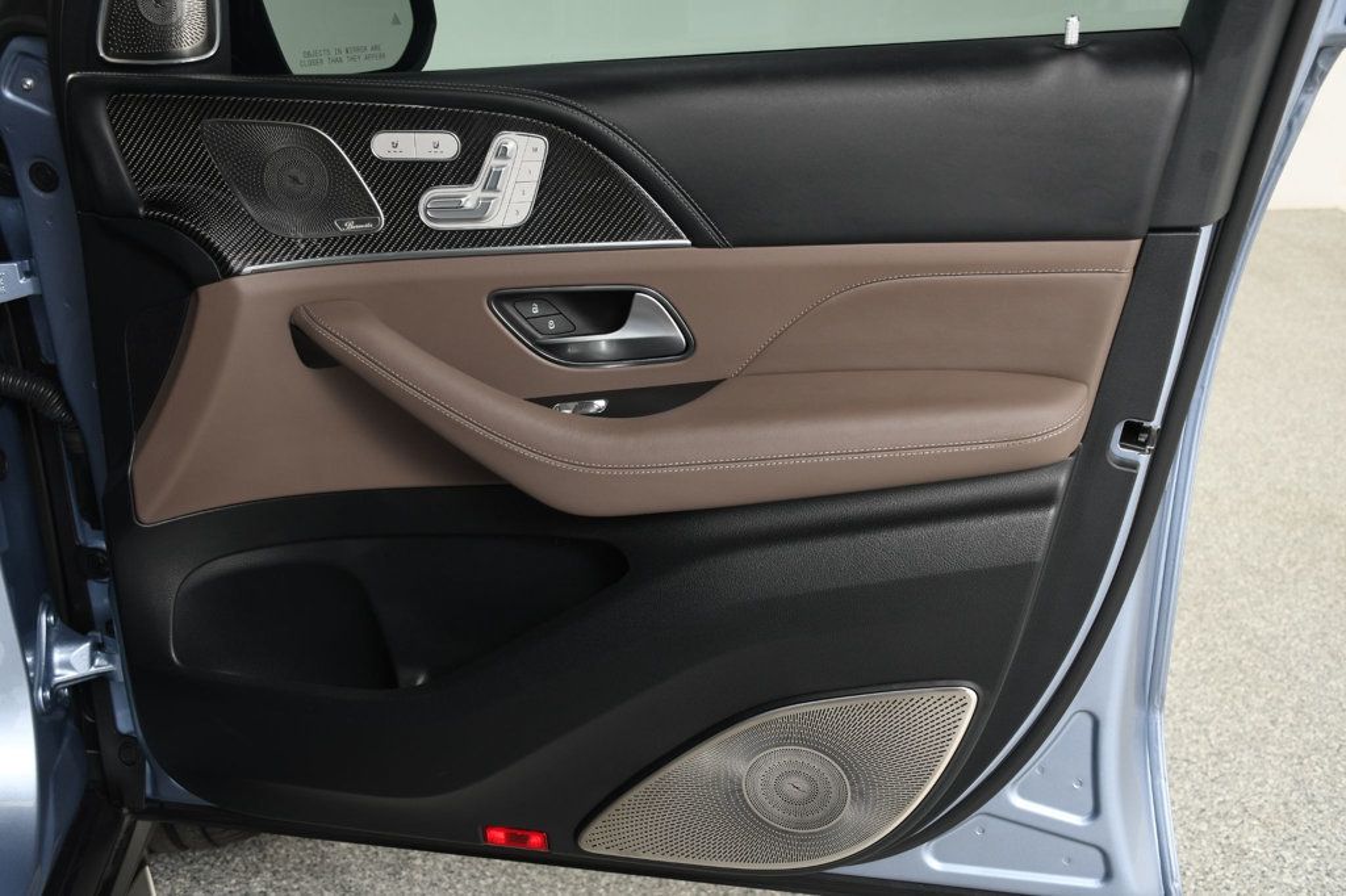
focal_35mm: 40
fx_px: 1495
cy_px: 448
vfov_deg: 33.4
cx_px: 673
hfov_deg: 48.5
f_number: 5
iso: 100
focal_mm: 27
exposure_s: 1/160
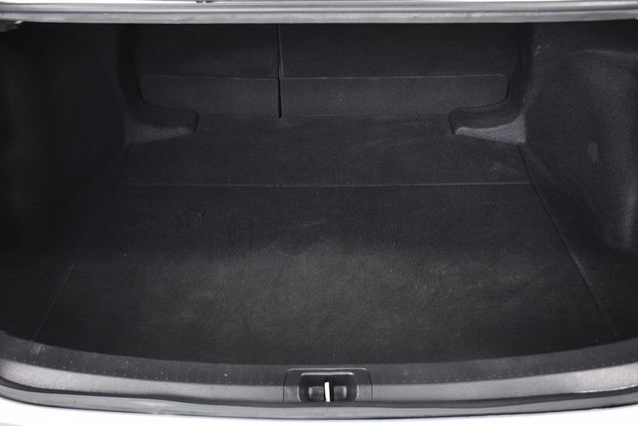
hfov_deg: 48.4
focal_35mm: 40
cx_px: 319
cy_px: 213
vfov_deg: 33.4
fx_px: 709
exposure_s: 1/125
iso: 1250
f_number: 5.6
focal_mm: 27
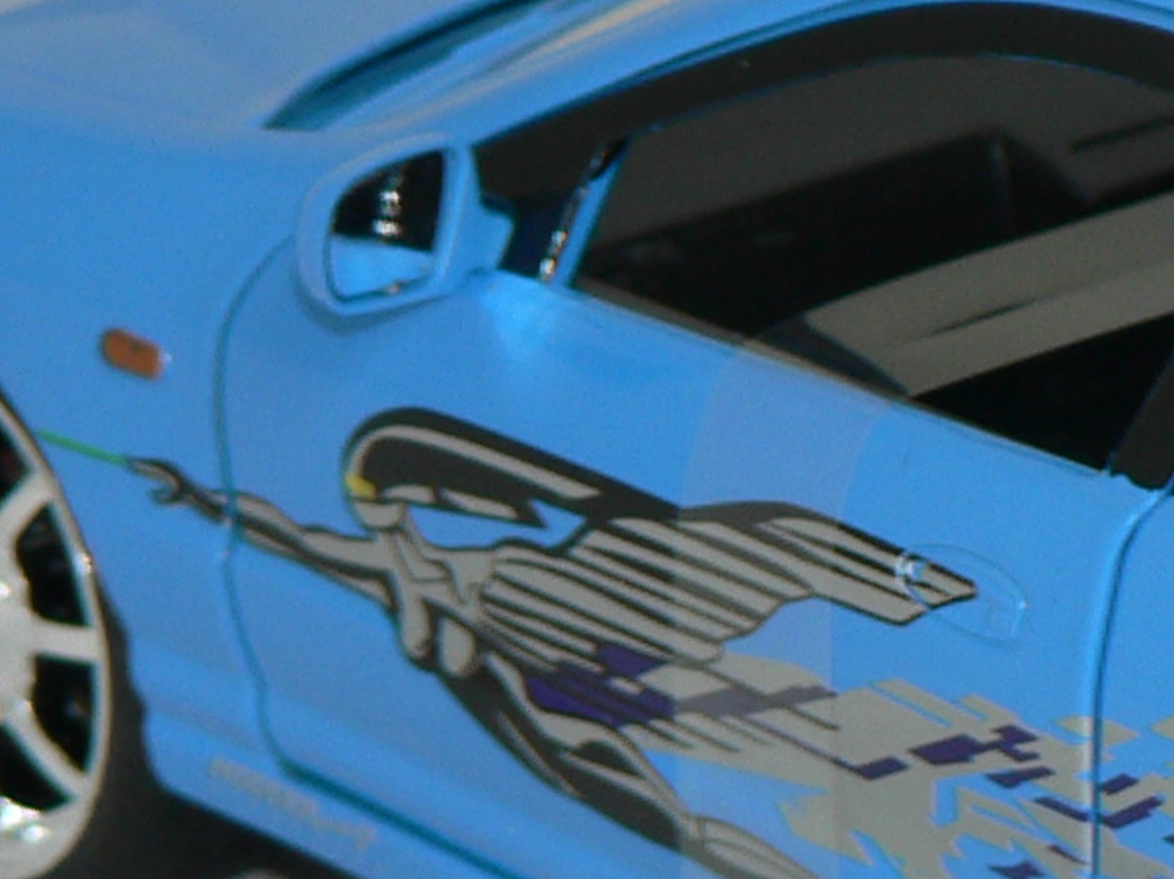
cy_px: 721
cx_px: 1870
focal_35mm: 421
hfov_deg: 4.7
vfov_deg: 3.5
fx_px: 14273
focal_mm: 16.5
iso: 80
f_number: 3.2
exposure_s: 1/60
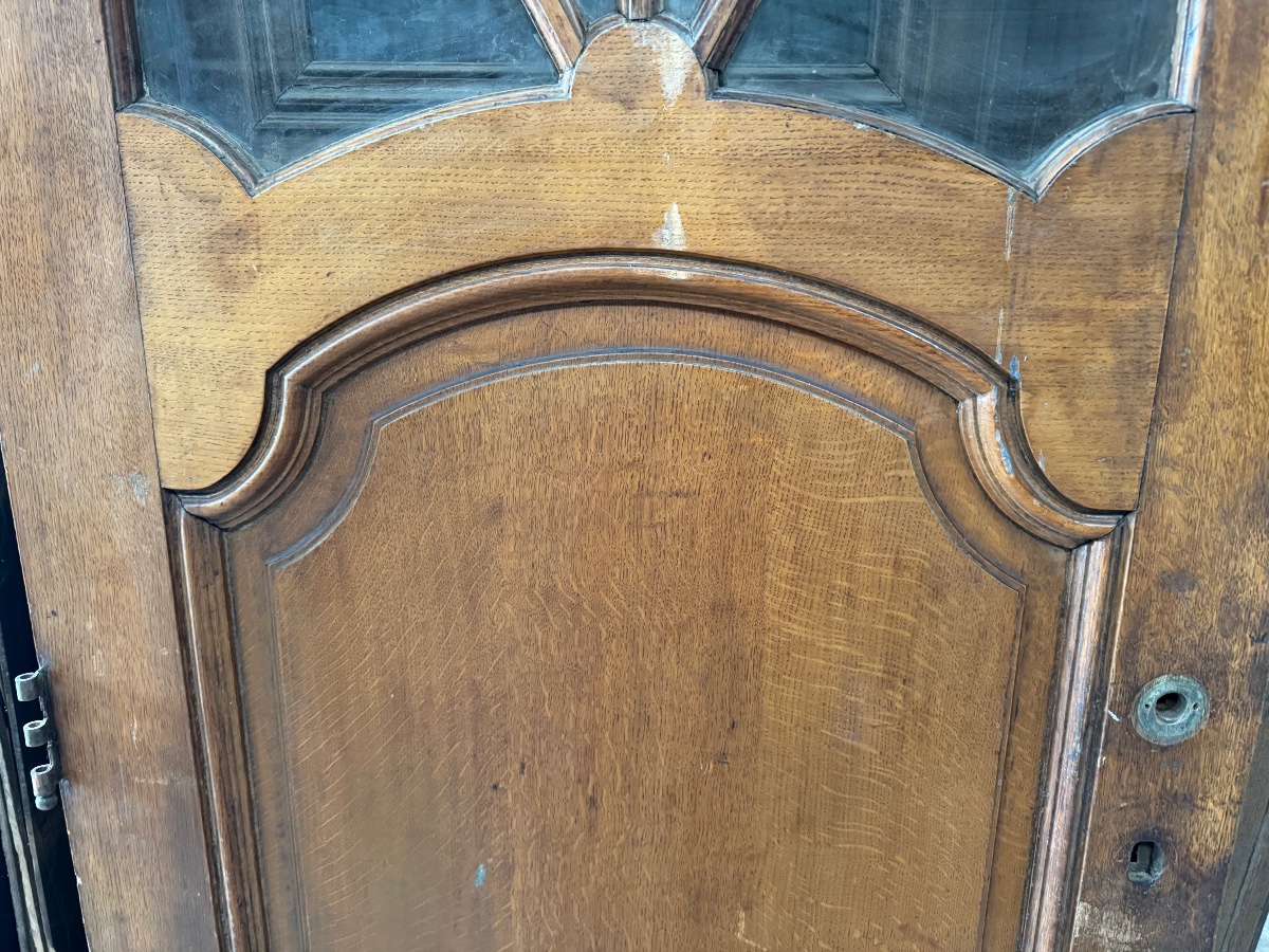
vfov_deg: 56.8
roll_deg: -1.5
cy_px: 476
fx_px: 880
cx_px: 634
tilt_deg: -21.3
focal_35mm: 24
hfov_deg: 71.6
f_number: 1.78
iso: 500
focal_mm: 6.76
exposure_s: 1/60
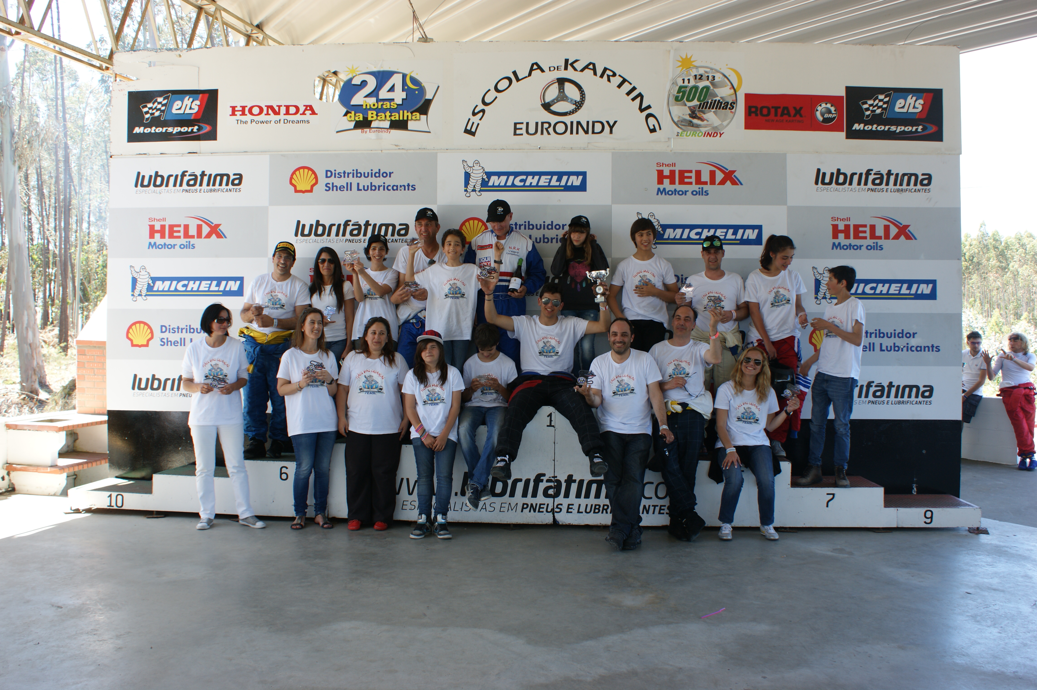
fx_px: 864
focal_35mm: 30
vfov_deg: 43.6
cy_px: 345
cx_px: 518
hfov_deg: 62.0
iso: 100
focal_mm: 20
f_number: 5.6
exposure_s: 1/50
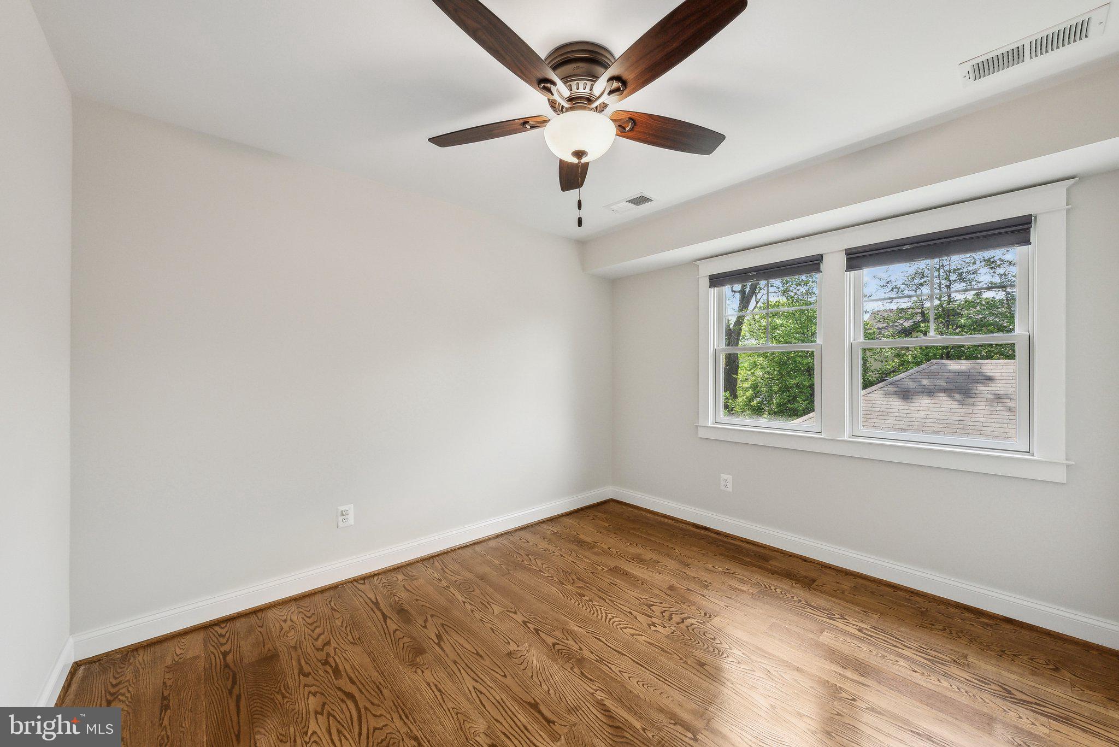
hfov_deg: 108.3
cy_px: 374
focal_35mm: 13
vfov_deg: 85.5
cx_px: 560
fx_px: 404
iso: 640
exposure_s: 1/125
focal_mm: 13
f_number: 7.1
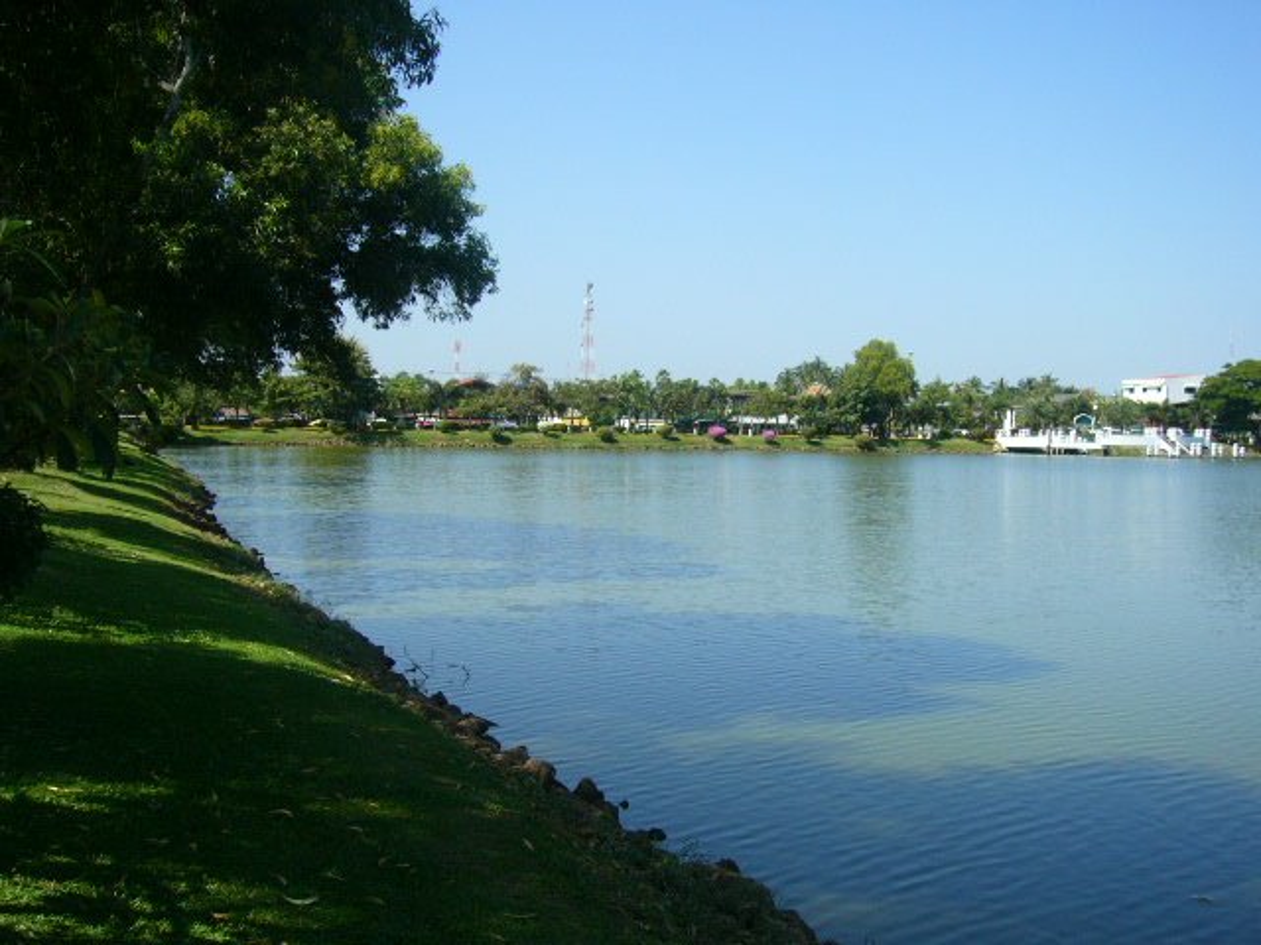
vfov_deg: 37.7
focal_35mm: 38
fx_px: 1384
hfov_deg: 49.0
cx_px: 630
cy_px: 472
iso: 50
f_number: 8.3
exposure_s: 1/125
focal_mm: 6.3
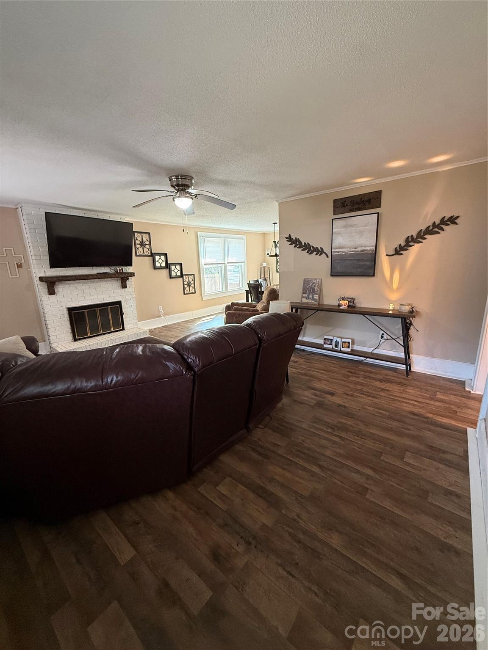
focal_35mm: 14
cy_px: 325
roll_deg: +1.3
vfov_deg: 102.1
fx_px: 263
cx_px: 244
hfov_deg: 85.7
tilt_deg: -12.9
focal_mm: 2.22
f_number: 2.2
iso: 250
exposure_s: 1/60
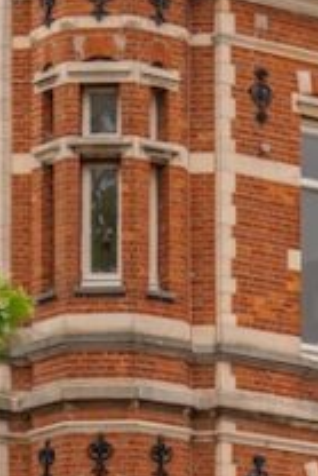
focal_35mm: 298
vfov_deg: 6.9
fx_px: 3939
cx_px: 643
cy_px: 506
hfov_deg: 4.6
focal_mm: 55.9
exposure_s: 1/1000
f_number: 2.8
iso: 100
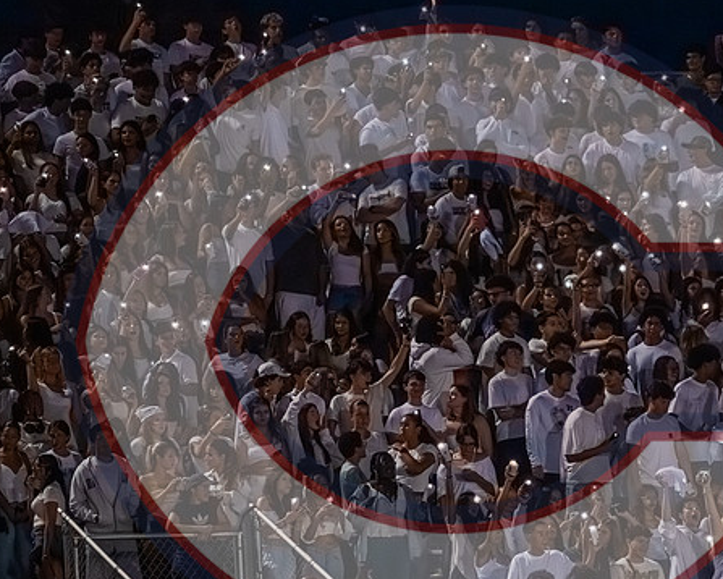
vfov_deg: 2.7
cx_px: 537
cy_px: 341
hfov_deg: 3.4
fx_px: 12138
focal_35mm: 567
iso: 25600
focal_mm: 400
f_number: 4.5
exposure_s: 1/3200
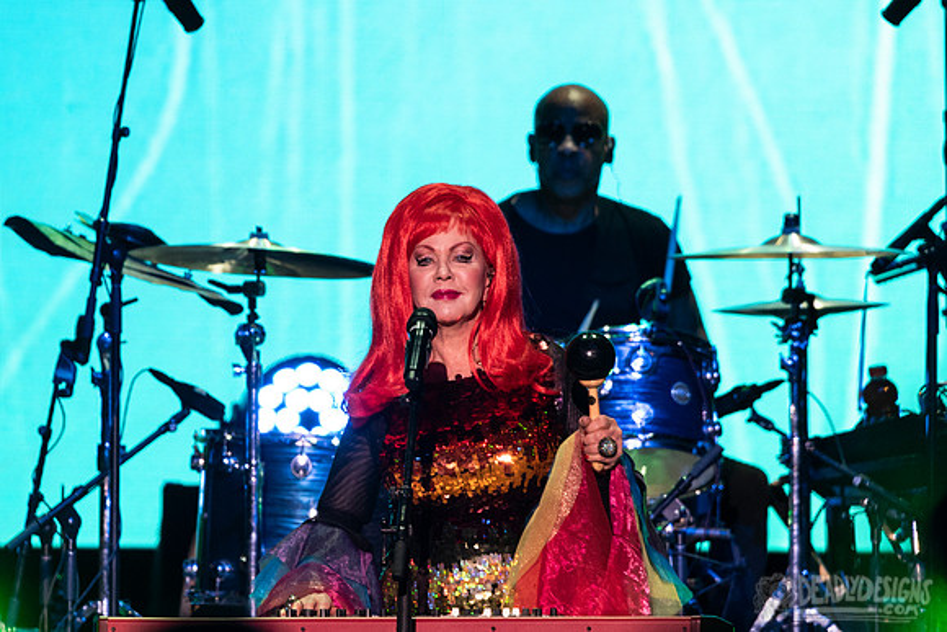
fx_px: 22275
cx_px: 394
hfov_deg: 2.4
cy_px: 236
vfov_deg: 1.6
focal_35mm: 847
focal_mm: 600
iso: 2500
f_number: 6.3
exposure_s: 1/200
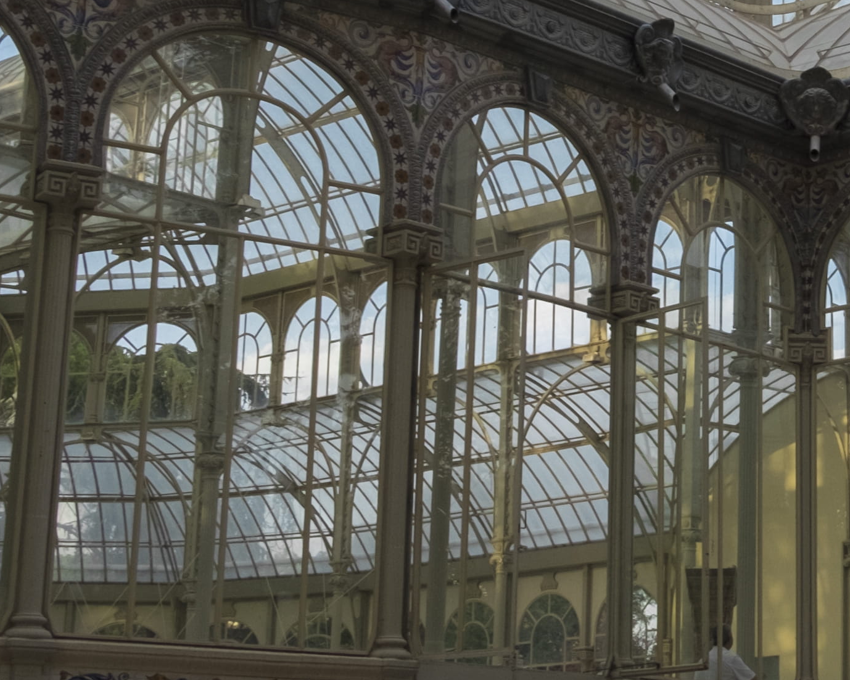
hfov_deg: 20.5
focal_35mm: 90
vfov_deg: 17.0
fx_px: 2265
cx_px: 873
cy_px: 188
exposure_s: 1/60
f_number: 11
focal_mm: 18
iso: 500
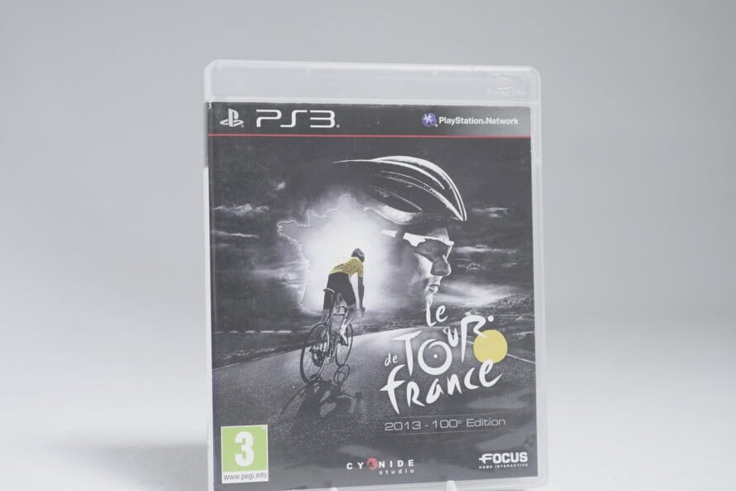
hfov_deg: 39.6
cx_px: 370
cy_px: 268
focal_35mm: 50
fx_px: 1022
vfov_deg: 27.0
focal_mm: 37
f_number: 5.6
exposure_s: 1/15
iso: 640
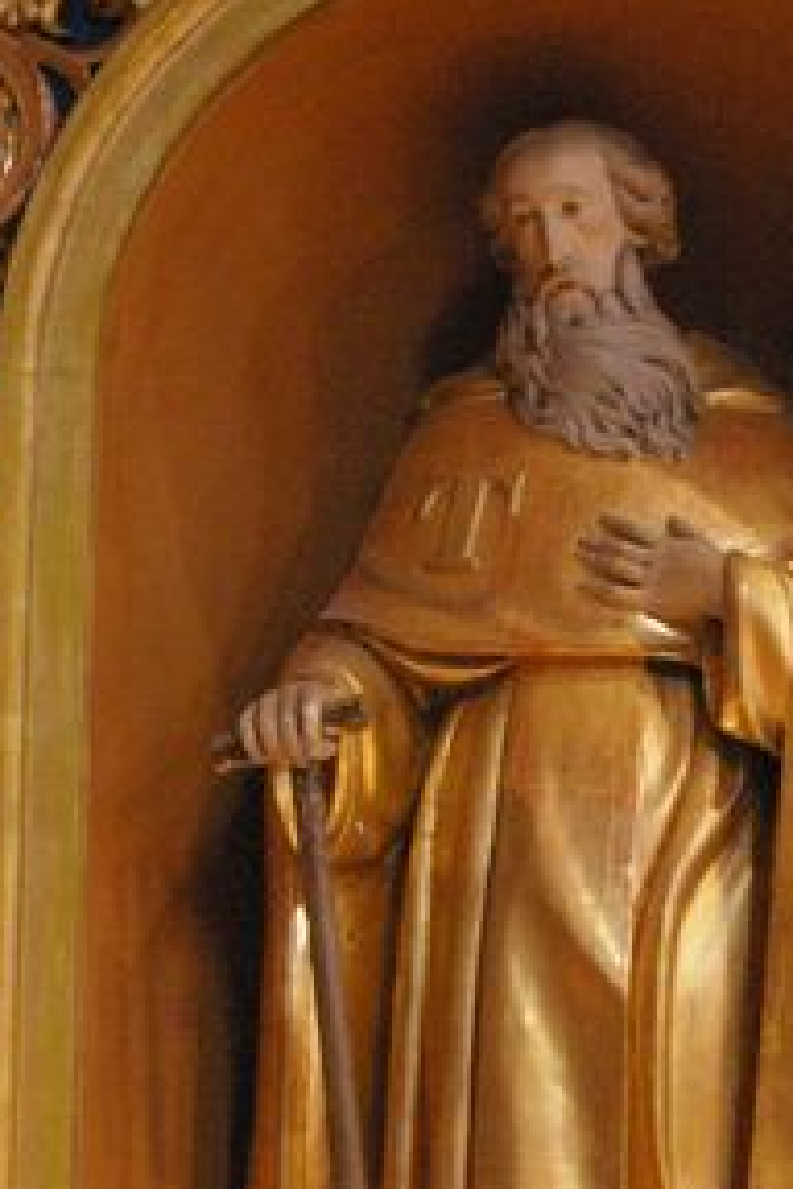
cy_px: 978
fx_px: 2412
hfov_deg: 18.6
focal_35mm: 73
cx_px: 535
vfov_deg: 27.1
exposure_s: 1/30
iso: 3200
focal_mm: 20
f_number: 4
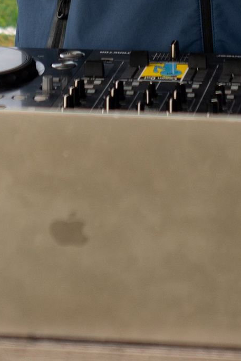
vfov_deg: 9.7
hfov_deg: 7.0
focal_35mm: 196
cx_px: 196
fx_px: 1969
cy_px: -395
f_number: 2.5
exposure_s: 1/320
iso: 100
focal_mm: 35
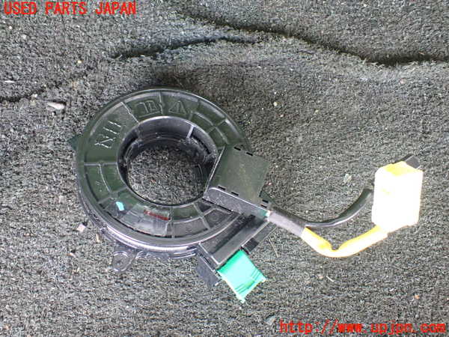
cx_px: 224
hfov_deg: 60.0
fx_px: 389
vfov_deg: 46.8
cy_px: 168
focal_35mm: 30
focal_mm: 5.4
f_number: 2.3
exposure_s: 1/60
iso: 800
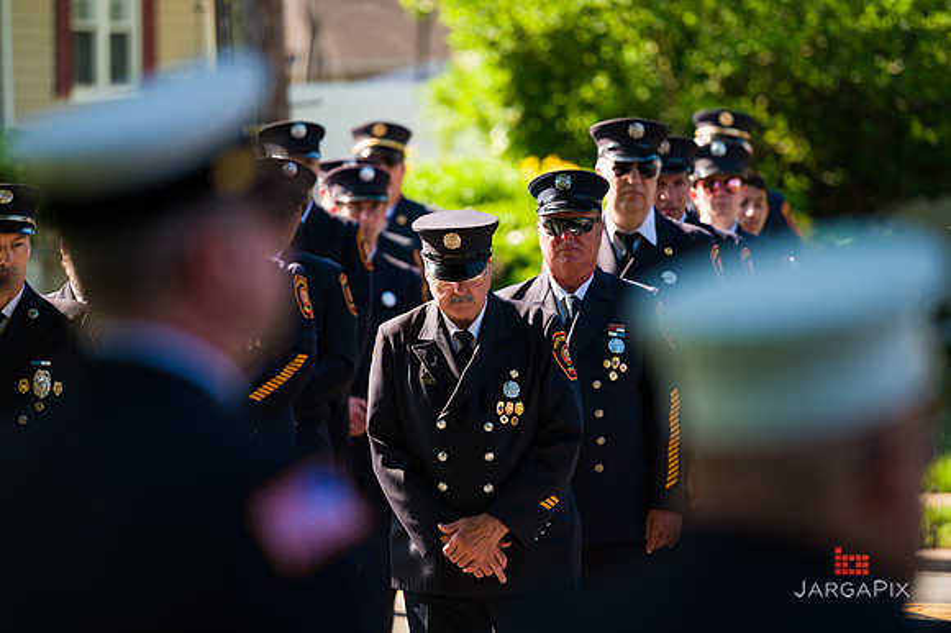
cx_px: 476
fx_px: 5280
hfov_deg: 10.3
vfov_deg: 6.9
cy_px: 316
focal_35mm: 200
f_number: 3.2
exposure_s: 1/640
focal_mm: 200
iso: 200
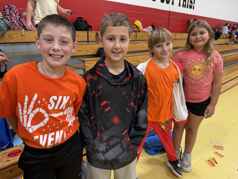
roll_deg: -0.2
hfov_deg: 71.6
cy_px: 90
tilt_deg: -18.0
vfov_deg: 56.8
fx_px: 165
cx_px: 119
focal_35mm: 24
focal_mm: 6.76
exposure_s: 1/60
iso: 125
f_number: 1.78
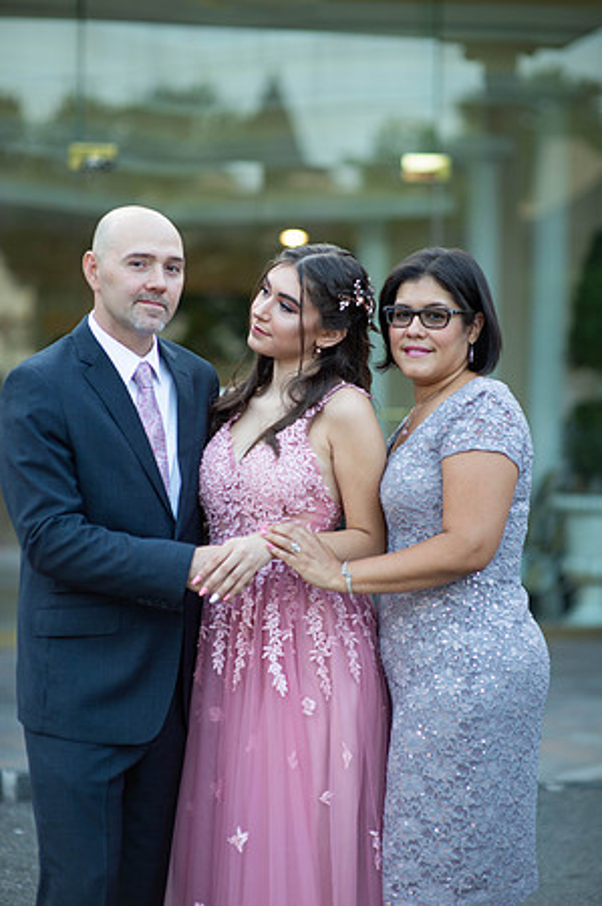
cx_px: 301
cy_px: 453
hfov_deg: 16.0
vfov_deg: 23.9
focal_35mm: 85
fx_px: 2137
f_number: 2
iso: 250
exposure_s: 1/500
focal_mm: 85
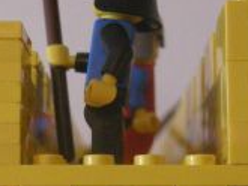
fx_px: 939
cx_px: 123
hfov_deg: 15.0
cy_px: 258
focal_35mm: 131
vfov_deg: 11.0
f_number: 2.7
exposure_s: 1/29.1
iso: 400
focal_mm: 7.5
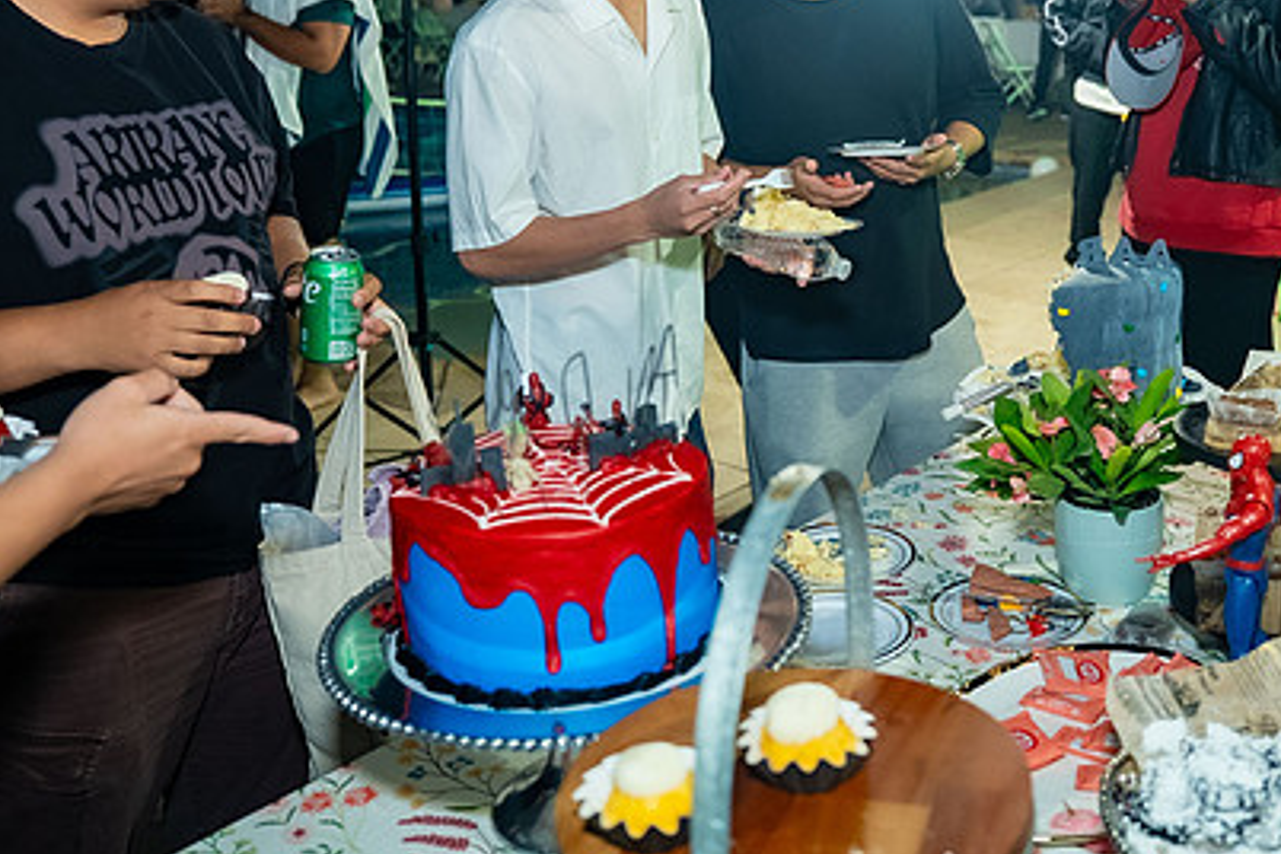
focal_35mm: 39
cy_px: 247
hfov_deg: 49.1
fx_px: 1388
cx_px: 793
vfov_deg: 33.7
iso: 1000
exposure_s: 1/160
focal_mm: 27
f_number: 2.8
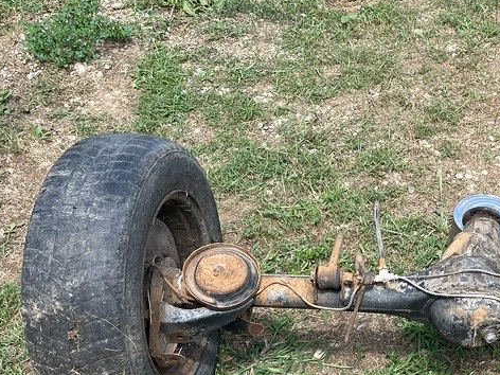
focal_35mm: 53
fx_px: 766
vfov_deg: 26.6
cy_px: 334
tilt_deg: -46.1
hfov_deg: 34.0
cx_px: 458
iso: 32
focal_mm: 5.1
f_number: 1.6
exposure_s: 1/1387
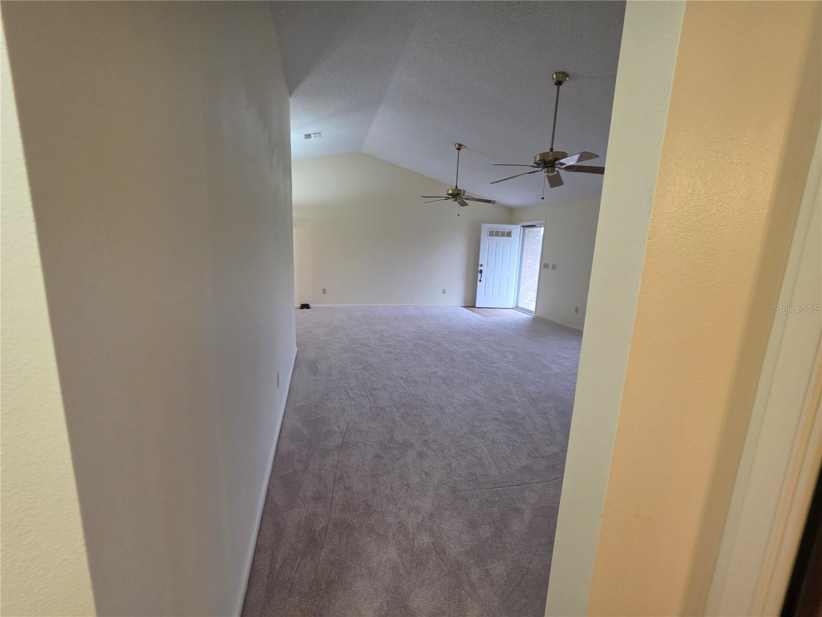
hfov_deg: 106.2
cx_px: 411
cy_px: 308
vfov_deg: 89.9
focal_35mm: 13
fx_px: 309
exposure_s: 1/60
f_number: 1.9
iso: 400
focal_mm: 2.2
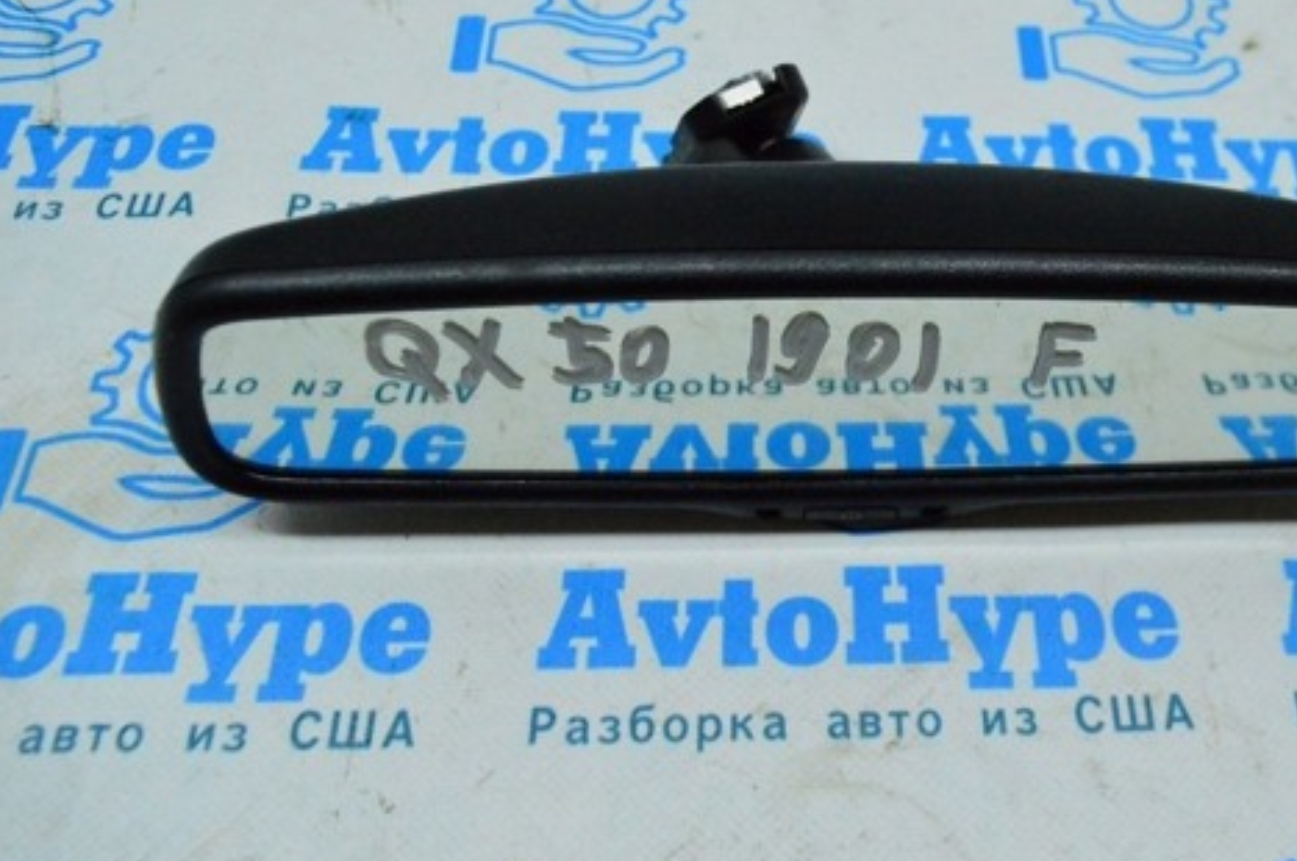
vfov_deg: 35.5
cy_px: 293
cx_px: 836
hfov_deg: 51.2
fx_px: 1331
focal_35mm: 37
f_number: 6.3
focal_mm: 18
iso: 6400
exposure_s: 1/800
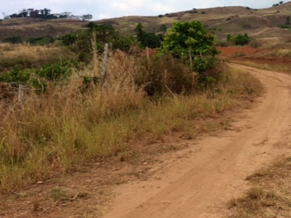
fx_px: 412
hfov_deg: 37.7
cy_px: 53
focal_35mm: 49
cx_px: 228
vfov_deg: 29.2
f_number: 2.2
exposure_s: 1/1786
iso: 40
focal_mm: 4.12
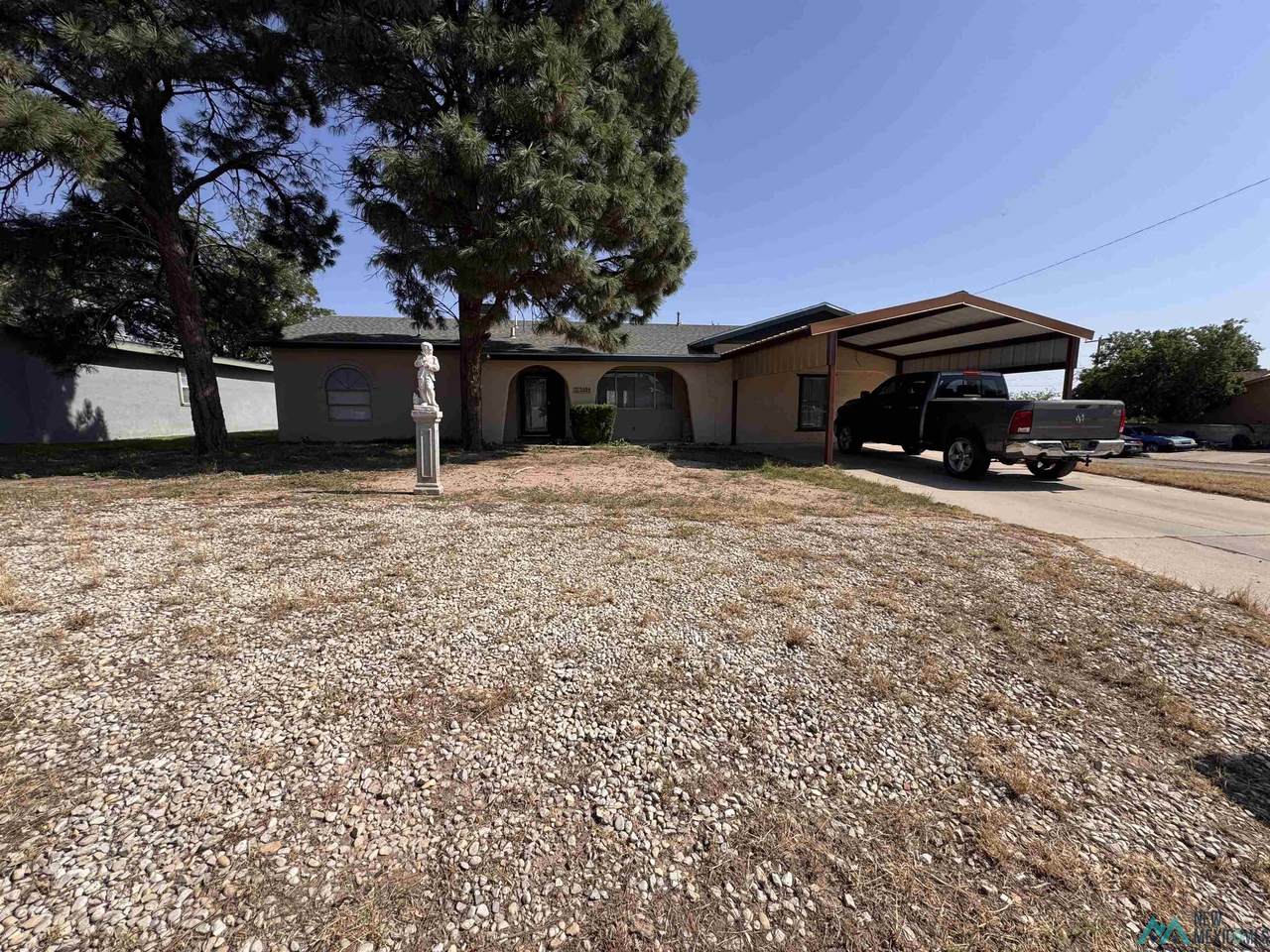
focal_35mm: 14
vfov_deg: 85.7
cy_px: 476
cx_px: 635
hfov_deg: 102.1
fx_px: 514
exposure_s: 1/2342
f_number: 2.2
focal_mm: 2.22
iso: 50
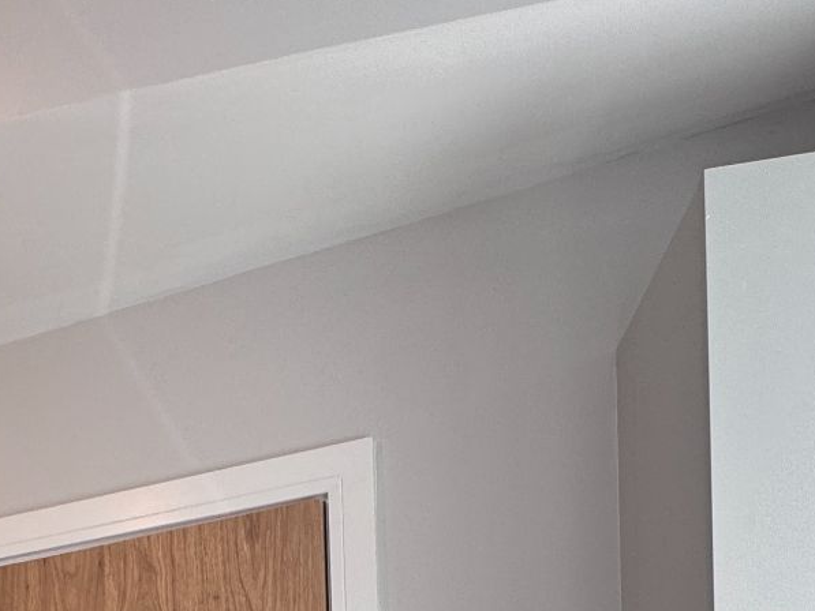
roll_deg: +1.7
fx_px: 1130
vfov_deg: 23.0
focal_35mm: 48
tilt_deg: +2.5
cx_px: 49
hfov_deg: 36.6
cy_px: 972
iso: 64
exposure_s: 1/99
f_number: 2.2
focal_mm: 2.22
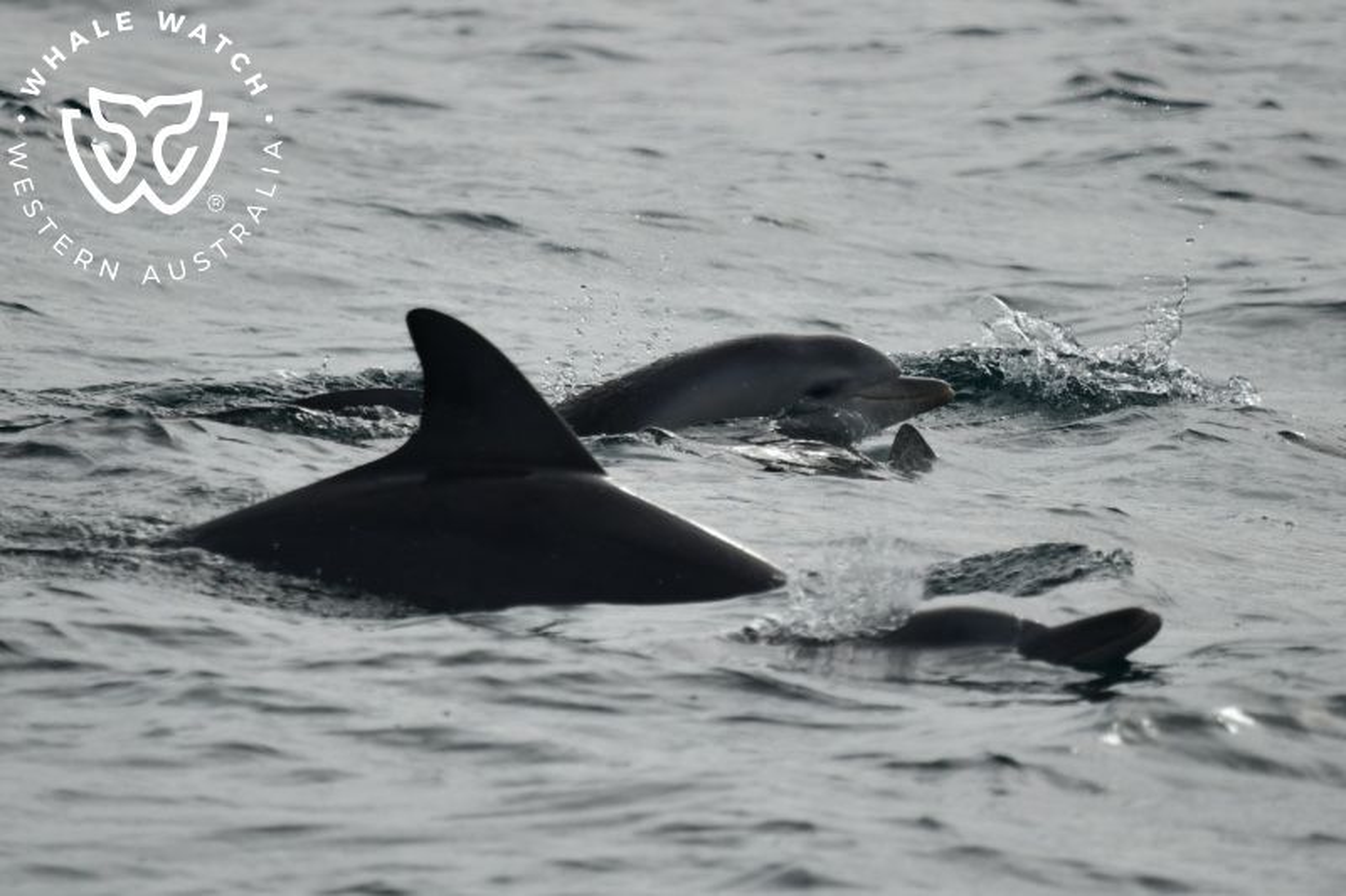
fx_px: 22427
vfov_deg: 2.3
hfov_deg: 3.4
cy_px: 448
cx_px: 673
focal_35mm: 600
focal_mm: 600
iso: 640
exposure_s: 1/8000
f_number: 6.3
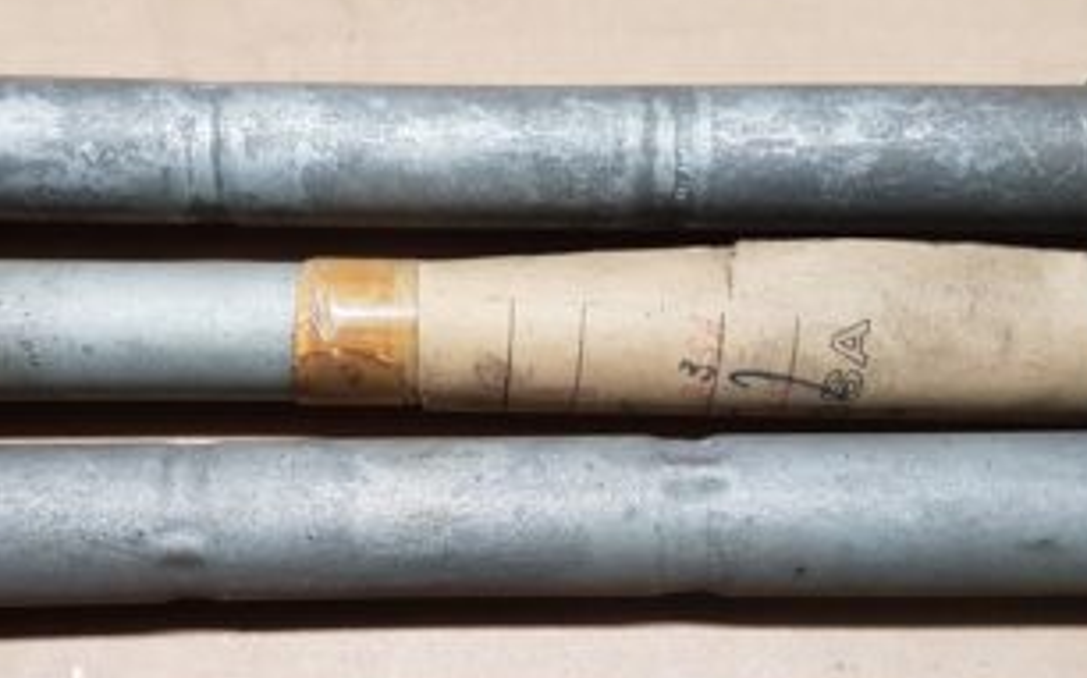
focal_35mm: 45
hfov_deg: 44.1
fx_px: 1333
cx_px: 430
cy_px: 325
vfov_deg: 28.6
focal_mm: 4.2
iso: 160
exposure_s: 1/25
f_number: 1.7
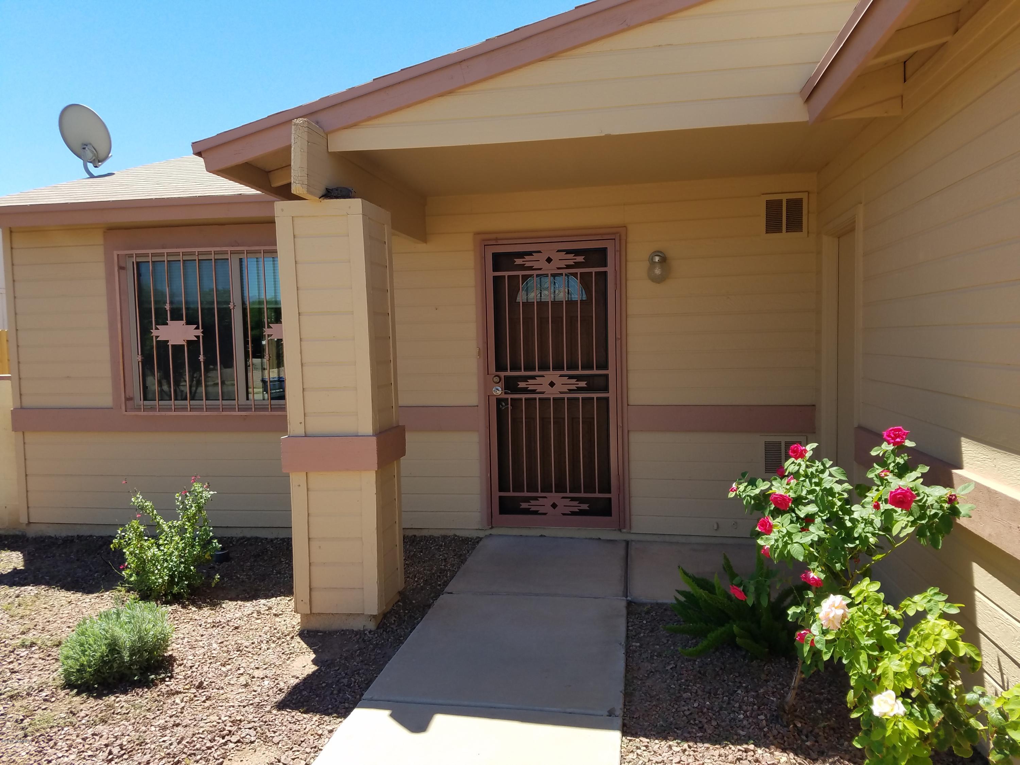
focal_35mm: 26
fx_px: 766
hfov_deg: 67.3
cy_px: 382
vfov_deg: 53.1
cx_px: 510
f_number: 1.7
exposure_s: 1/1432
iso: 50
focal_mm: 4.2
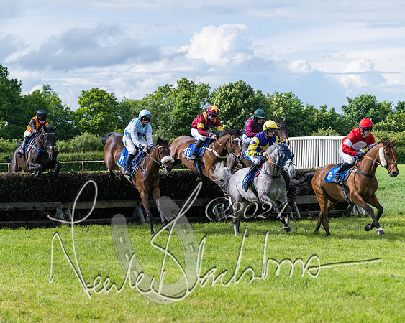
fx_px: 1381
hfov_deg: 16.7
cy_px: 162
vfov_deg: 13.4
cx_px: 155
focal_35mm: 115
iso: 400
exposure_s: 1/4000
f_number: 4
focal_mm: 98
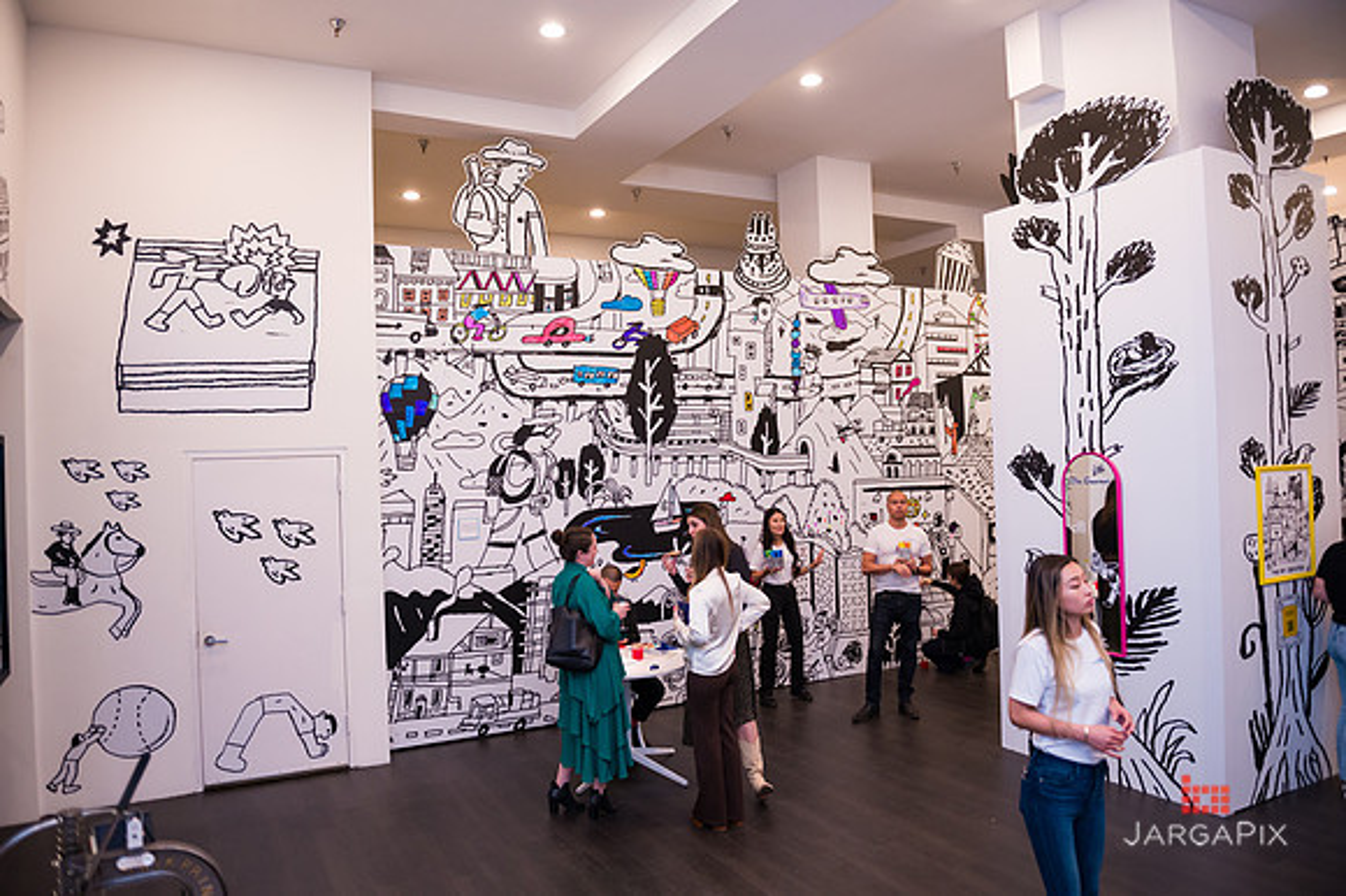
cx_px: 673
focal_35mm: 26
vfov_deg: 49.5
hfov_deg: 69.4
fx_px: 972
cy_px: 448
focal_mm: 26
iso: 1600
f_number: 3.2
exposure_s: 1/200
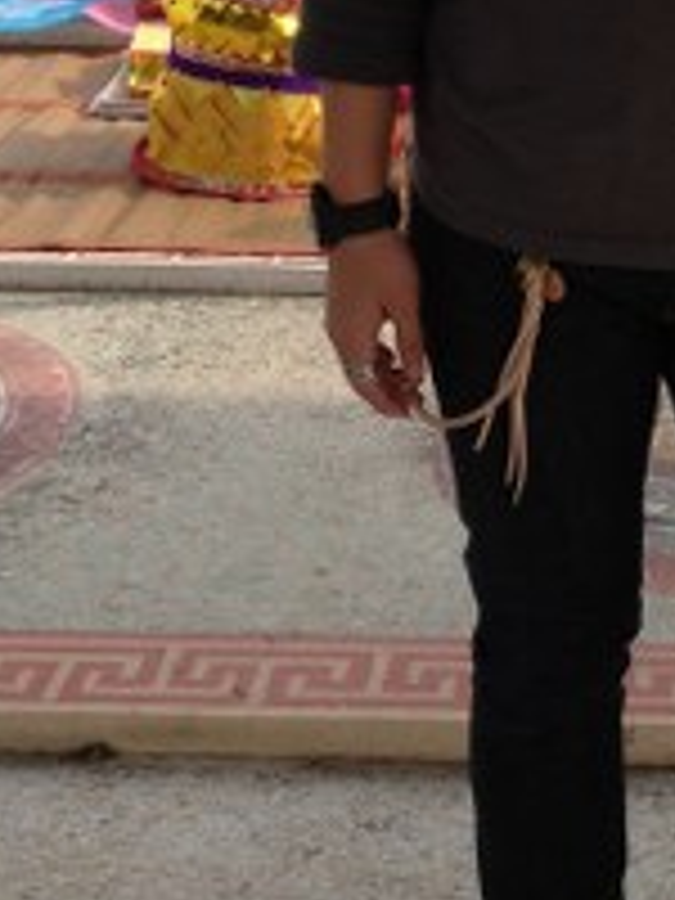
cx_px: 711
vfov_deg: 18.2
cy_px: -4
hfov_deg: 13.8
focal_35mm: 105
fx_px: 2730
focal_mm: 4.28
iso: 64
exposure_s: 1/613
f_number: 2.4
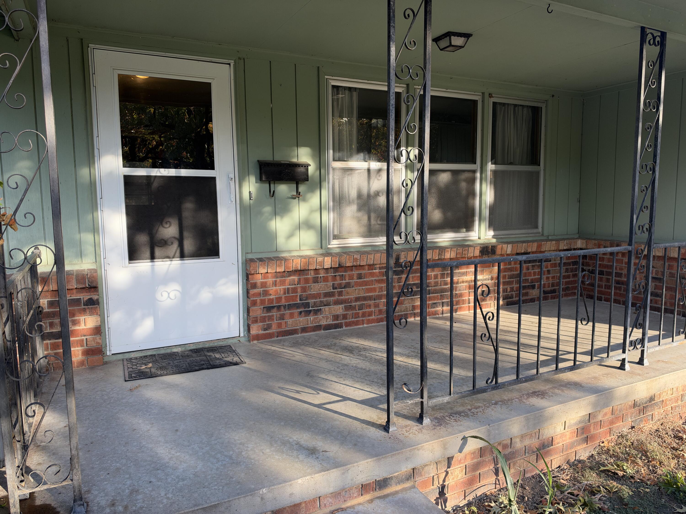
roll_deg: +0.1
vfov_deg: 56.8
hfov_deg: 71.6
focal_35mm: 24
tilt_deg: -7.2
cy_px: 257
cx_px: 343
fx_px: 476
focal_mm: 6.93
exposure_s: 1/288
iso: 64
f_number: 1.8
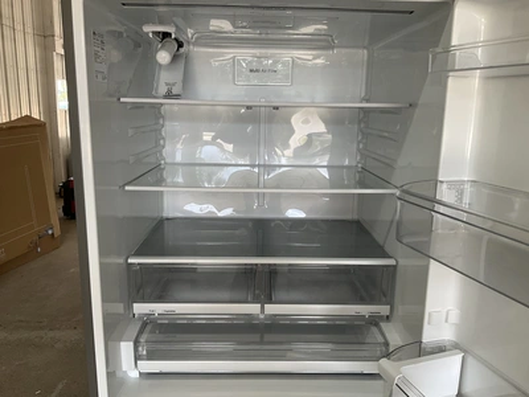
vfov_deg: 48.2
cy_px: 198
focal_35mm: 29
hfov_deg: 61.7
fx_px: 443
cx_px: 264
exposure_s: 1/120
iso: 50
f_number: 1.8
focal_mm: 3
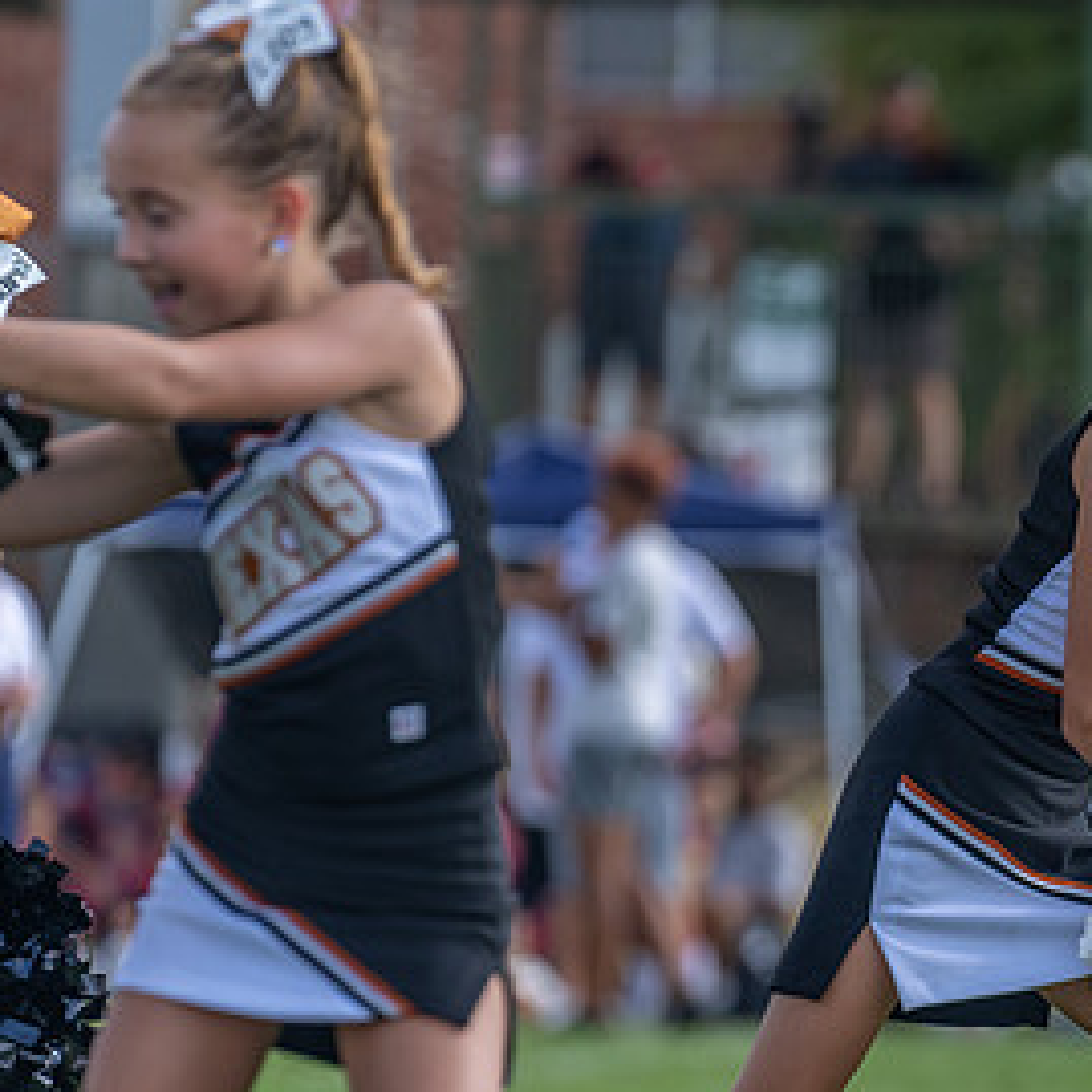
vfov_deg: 4.0
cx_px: 1221
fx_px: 15454
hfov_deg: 4.0
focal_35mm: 433
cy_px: 664
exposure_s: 1/1000
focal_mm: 200
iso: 125
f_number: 3.5
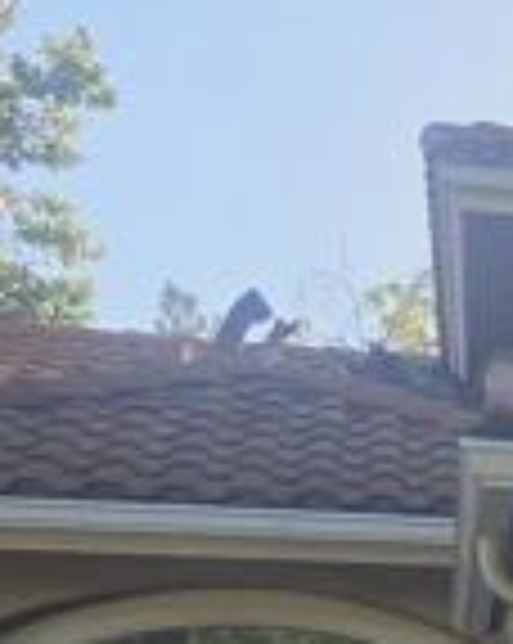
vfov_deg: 19.8
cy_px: 770
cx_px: 1215
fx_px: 1731
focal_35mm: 91
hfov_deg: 13.0
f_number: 1.9
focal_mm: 2.2
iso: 32
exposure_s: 1/1542
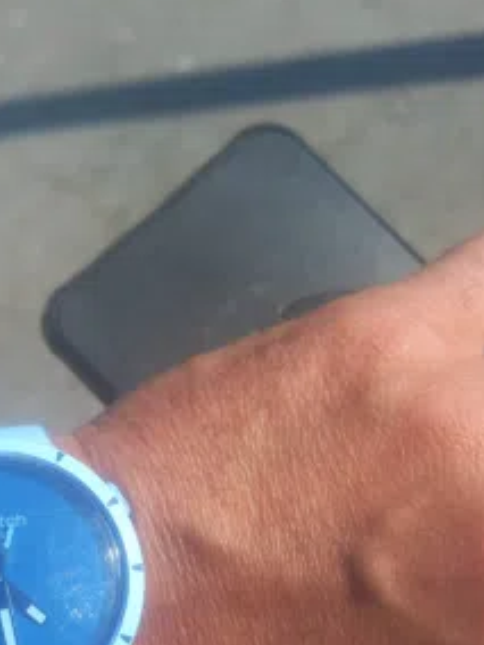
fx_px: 876
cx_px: 118
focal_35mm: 47
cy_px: 469
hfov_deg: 30.3
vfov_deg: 39.5
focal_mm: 4.65
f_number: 1.8
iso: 50
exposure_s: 1/848
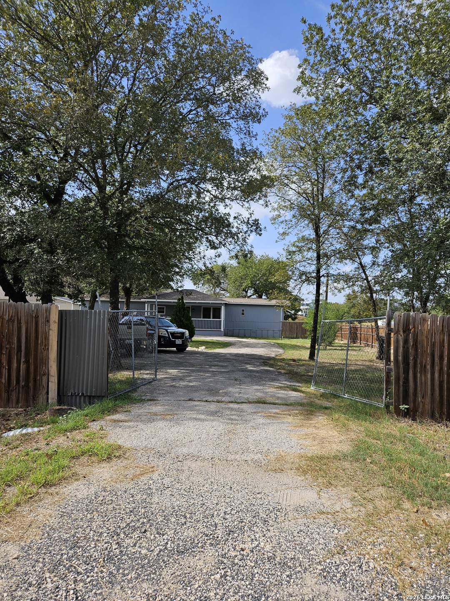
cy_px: 300
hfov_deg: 58.9
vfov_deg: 73.9
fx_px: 399
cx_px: 225
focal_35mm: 23
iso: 25
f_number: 1.8
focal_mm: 5.4
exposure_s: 1/1461
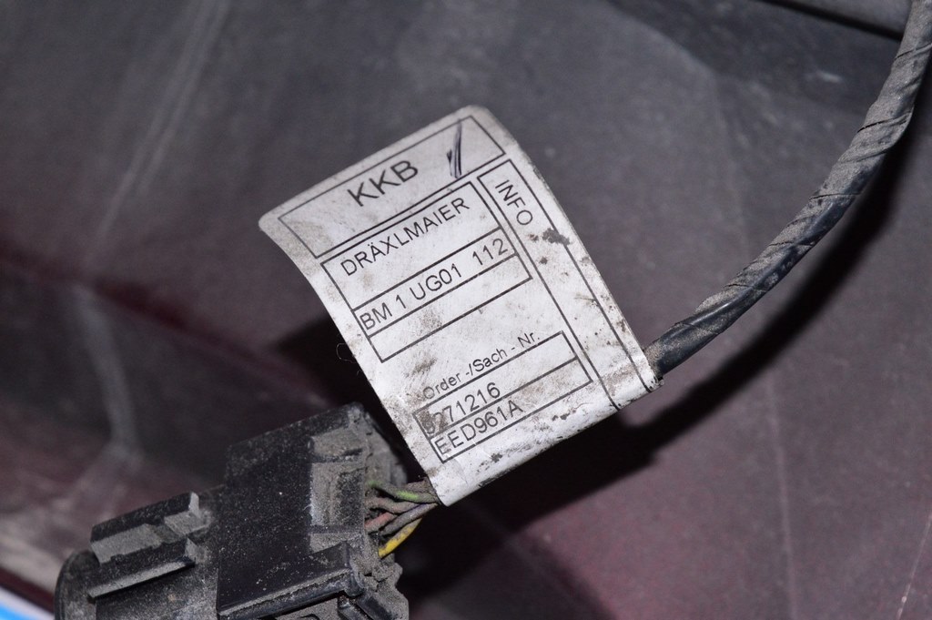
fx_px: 2134
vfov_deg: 16.5
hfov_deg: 24.6
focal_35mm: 82
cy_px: 310
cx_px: 466
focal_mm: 55
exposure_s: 1/200
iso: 1600
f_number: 8
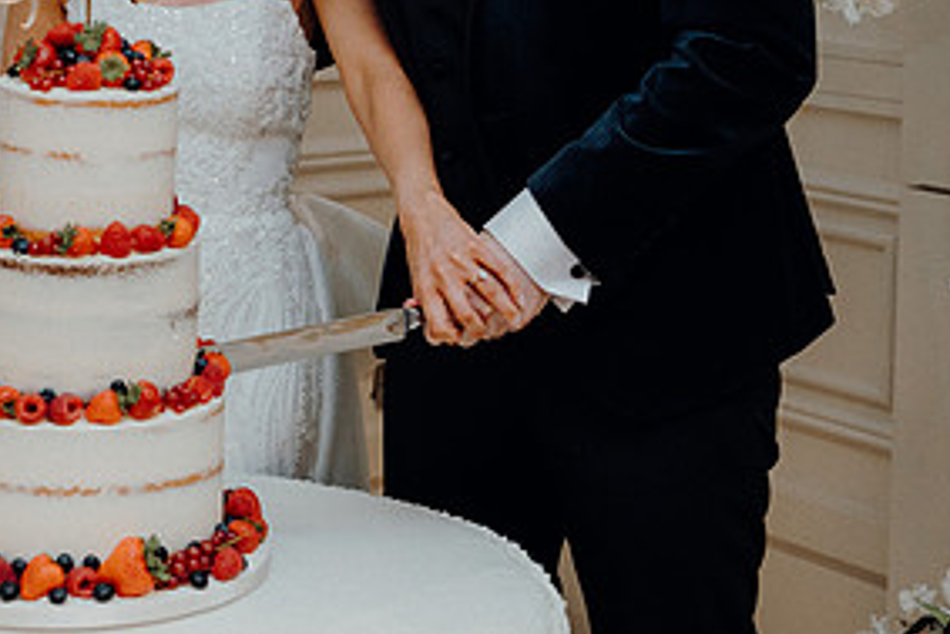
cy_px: -8
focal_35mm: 88
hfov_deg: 22.9
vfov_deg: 15.3
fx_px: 2323
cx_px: 265
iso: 2500
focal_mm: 43
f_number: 3.5
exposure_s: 1/160
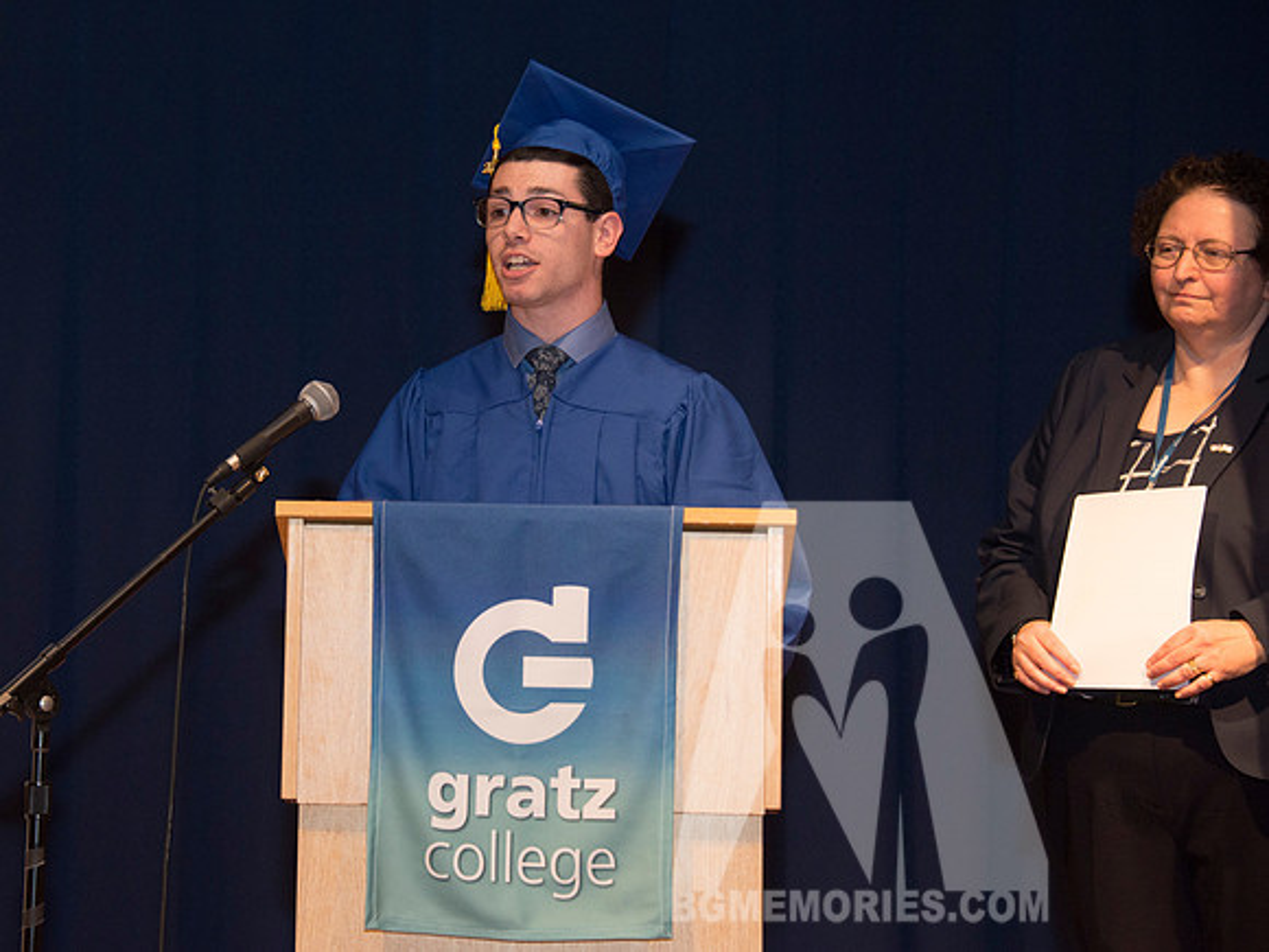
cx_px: 443
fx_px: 4590
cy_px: 417
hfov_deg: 15.7
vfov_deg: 11.8
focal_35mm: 125
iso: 2000
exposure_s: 1/80
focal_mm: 100
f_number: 5.3
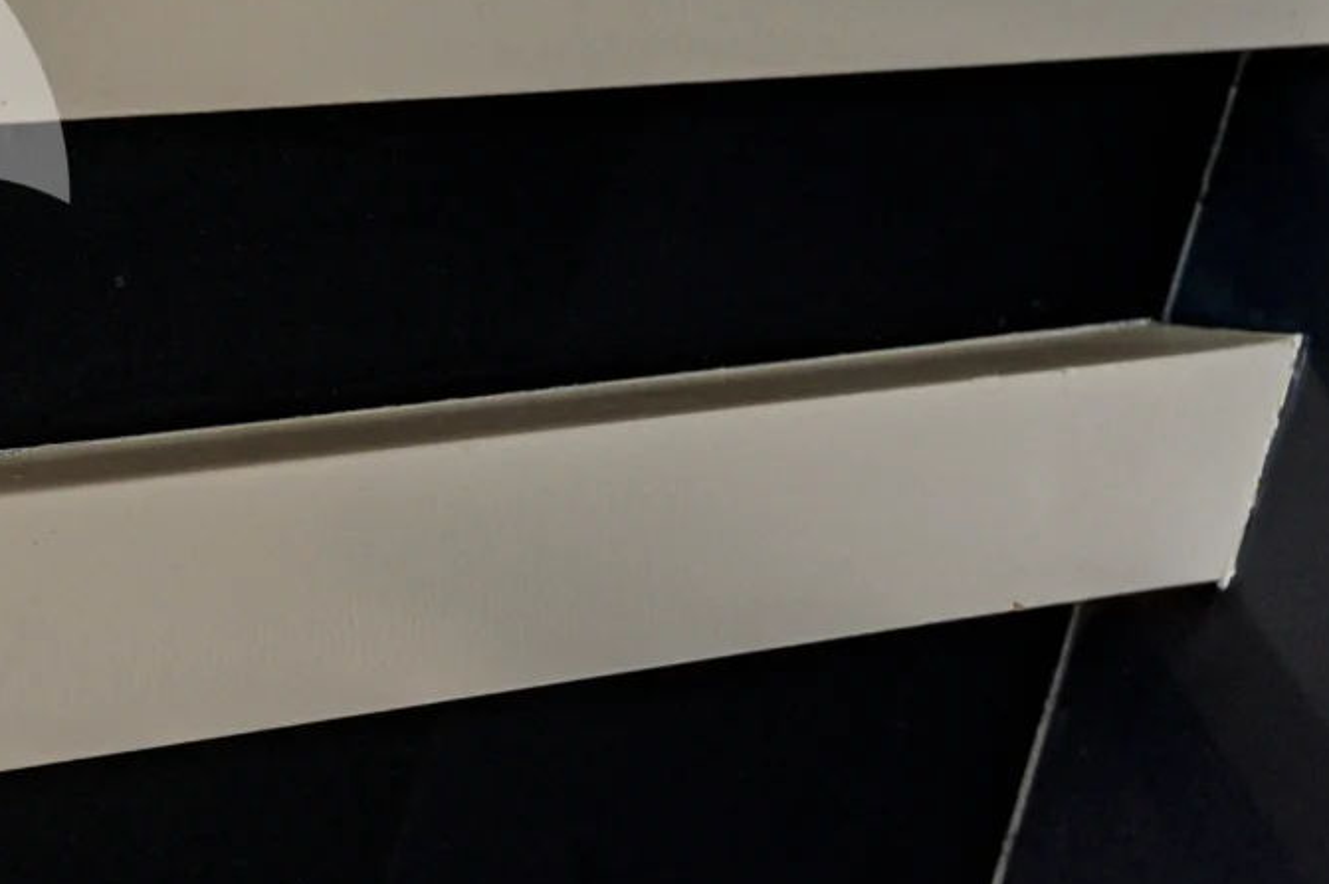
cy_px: 3
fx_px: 4536
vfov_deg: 11.0
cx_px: -101
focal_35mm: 123
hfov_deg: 16.2
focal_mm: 43
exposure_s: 1/400
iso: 400
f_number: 9
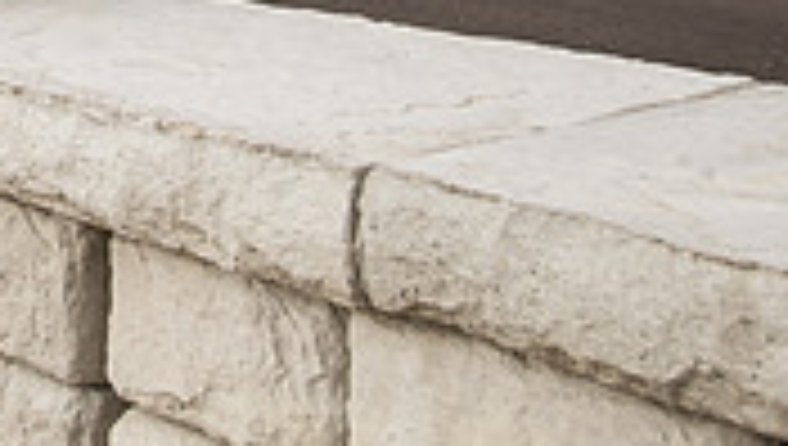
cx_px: -198
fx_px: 2030
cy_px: -403
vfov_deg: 11.5
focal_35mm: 97
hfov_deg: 20.3
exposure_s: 1/400
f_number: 8
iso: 200
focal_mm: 28
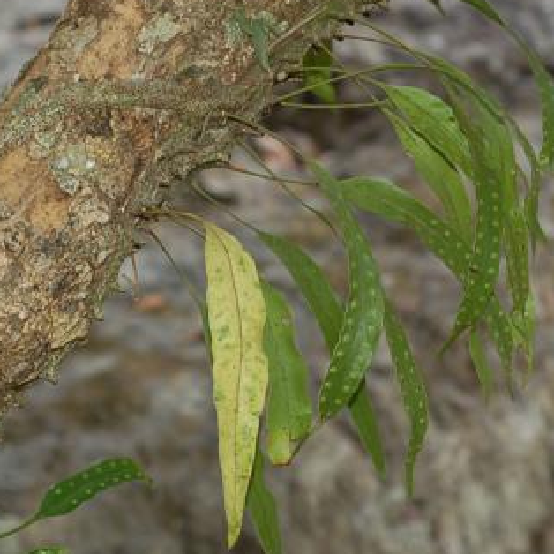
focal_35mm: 146
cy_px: 240
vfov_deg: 12.0
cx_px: 238
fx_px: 2644
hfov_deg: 12.0
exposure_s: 1/60
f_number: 5.6
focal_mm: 60
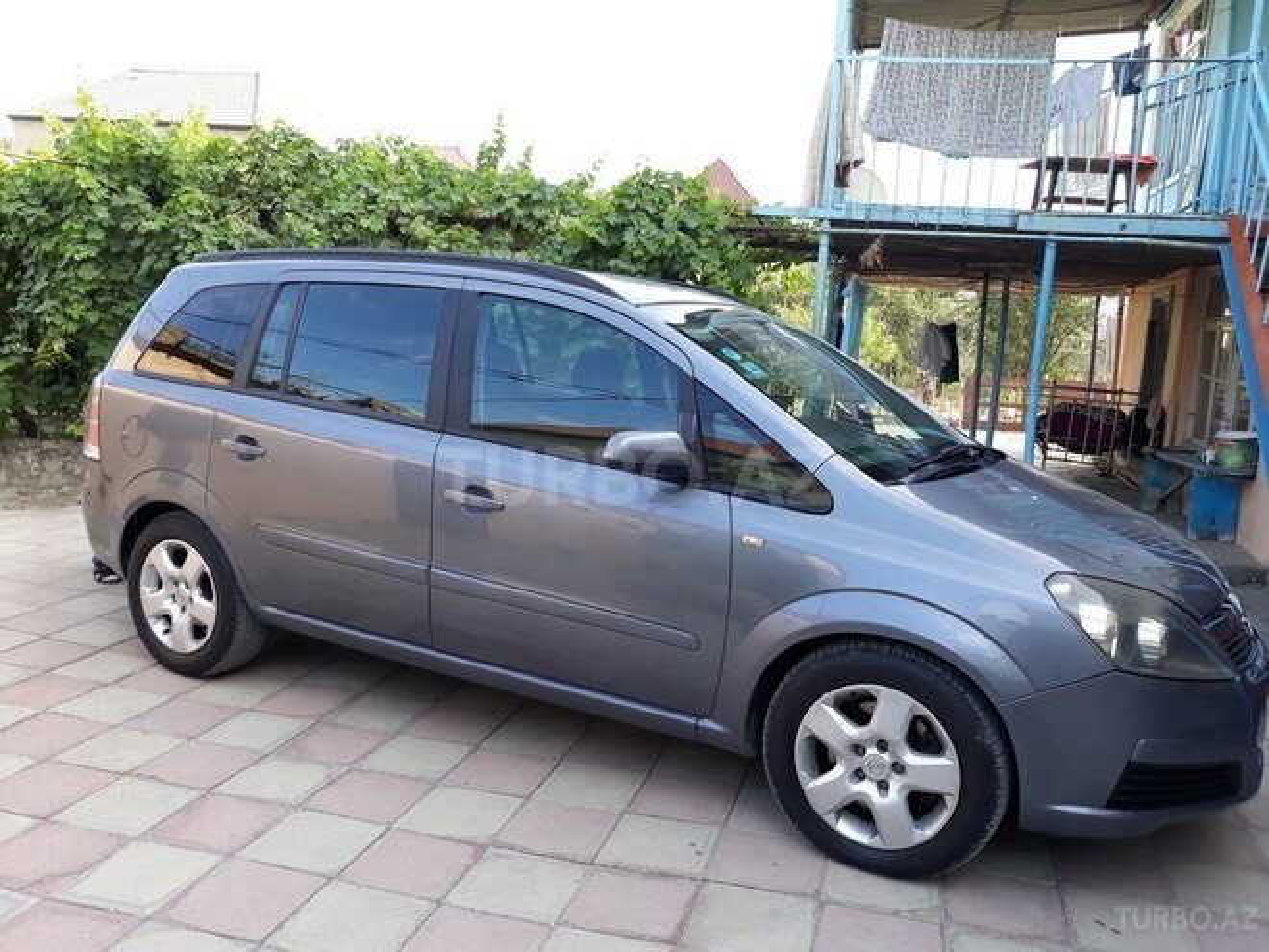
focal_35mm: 27
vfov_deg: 51.4
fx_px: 990
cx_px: 634
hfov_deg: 65.3
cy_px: 476
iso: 40
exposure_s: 1/212
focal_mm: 3.71
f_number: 1.7
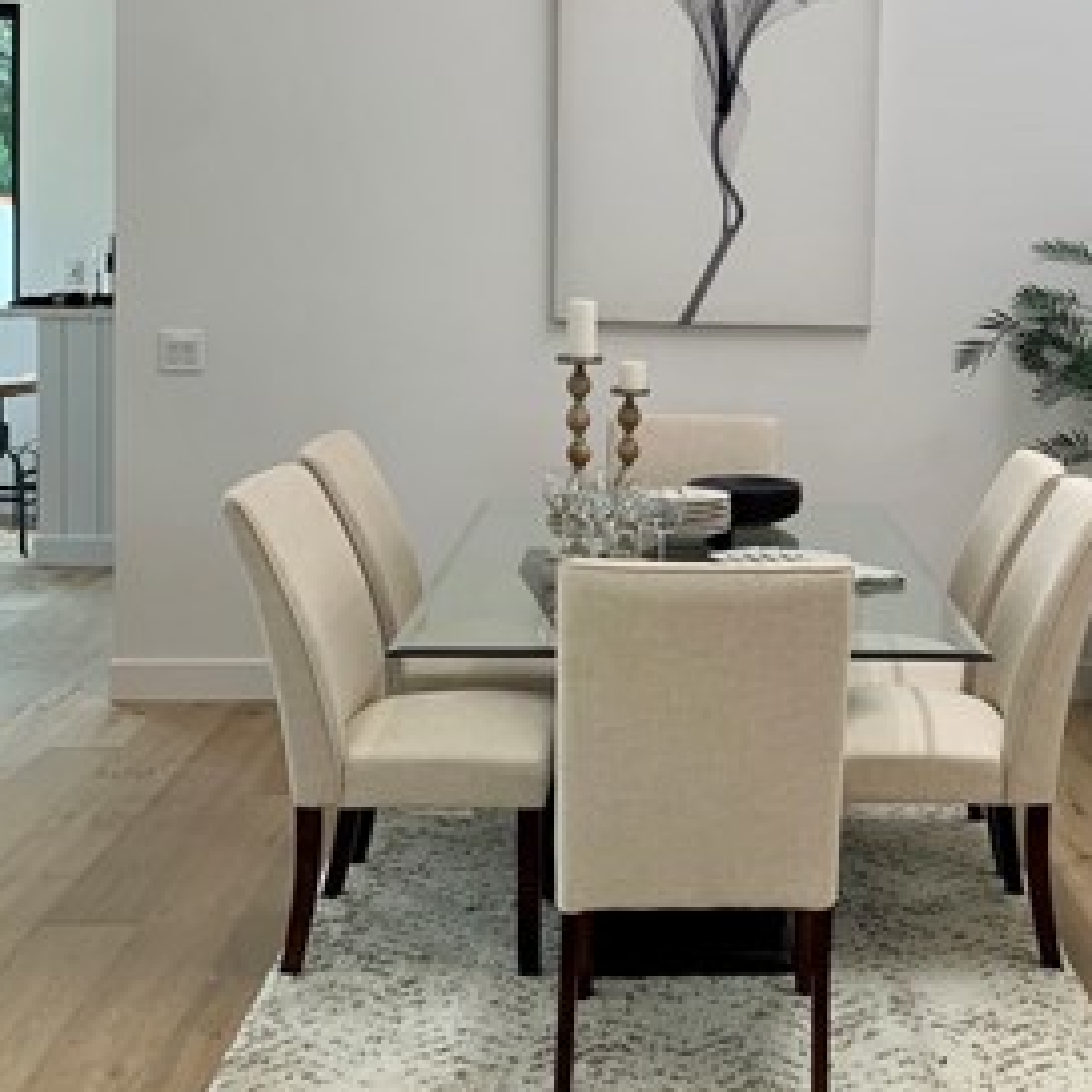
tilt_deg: -2.6
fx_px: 1927
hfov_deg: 31.0
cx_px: 851
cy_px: 397
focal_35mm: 54
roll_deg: -2.5
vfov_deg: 31.5
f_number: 1.8
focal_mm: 4.25
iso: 32
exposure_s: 1/122
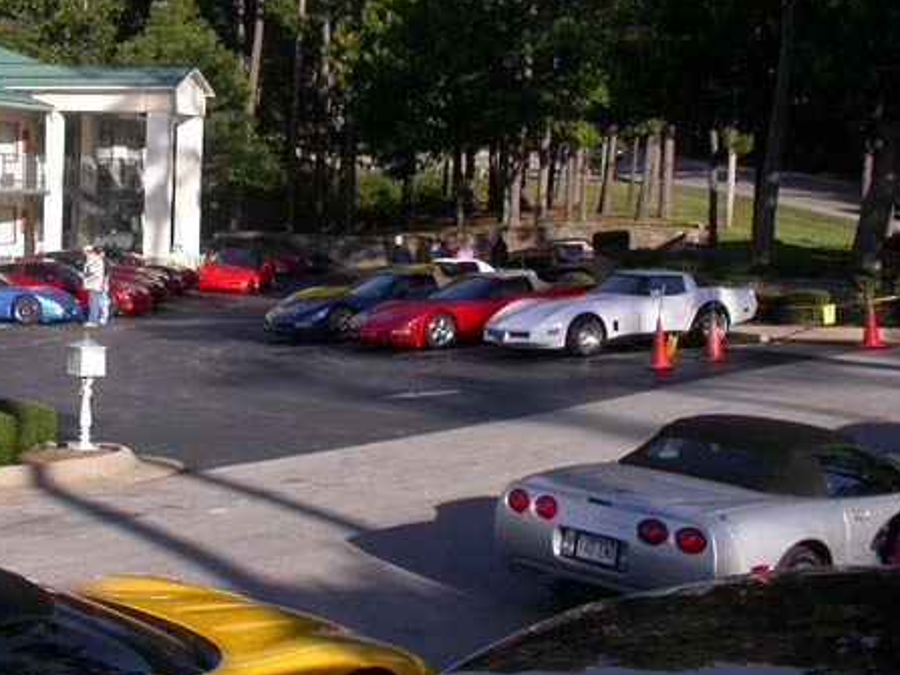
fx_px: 1767
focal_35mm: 68
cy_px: 242
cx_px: 135
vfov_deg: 21.5
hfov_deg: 27.8
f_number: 6.7
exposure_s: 1/287
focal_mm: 7.85
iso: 100
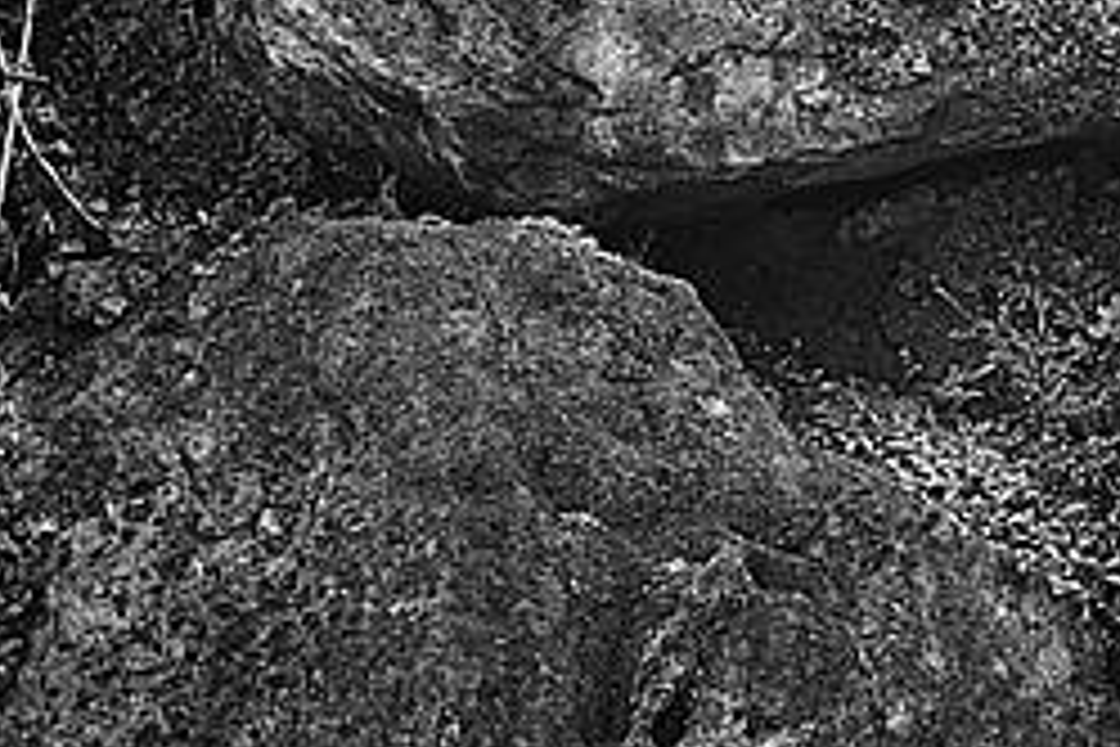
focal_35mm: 213
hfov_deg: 9.2
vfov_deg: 6.4
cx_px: 2033
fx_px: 6626
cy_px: -140
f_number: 4
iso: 320
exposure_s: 1/400
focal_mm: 35
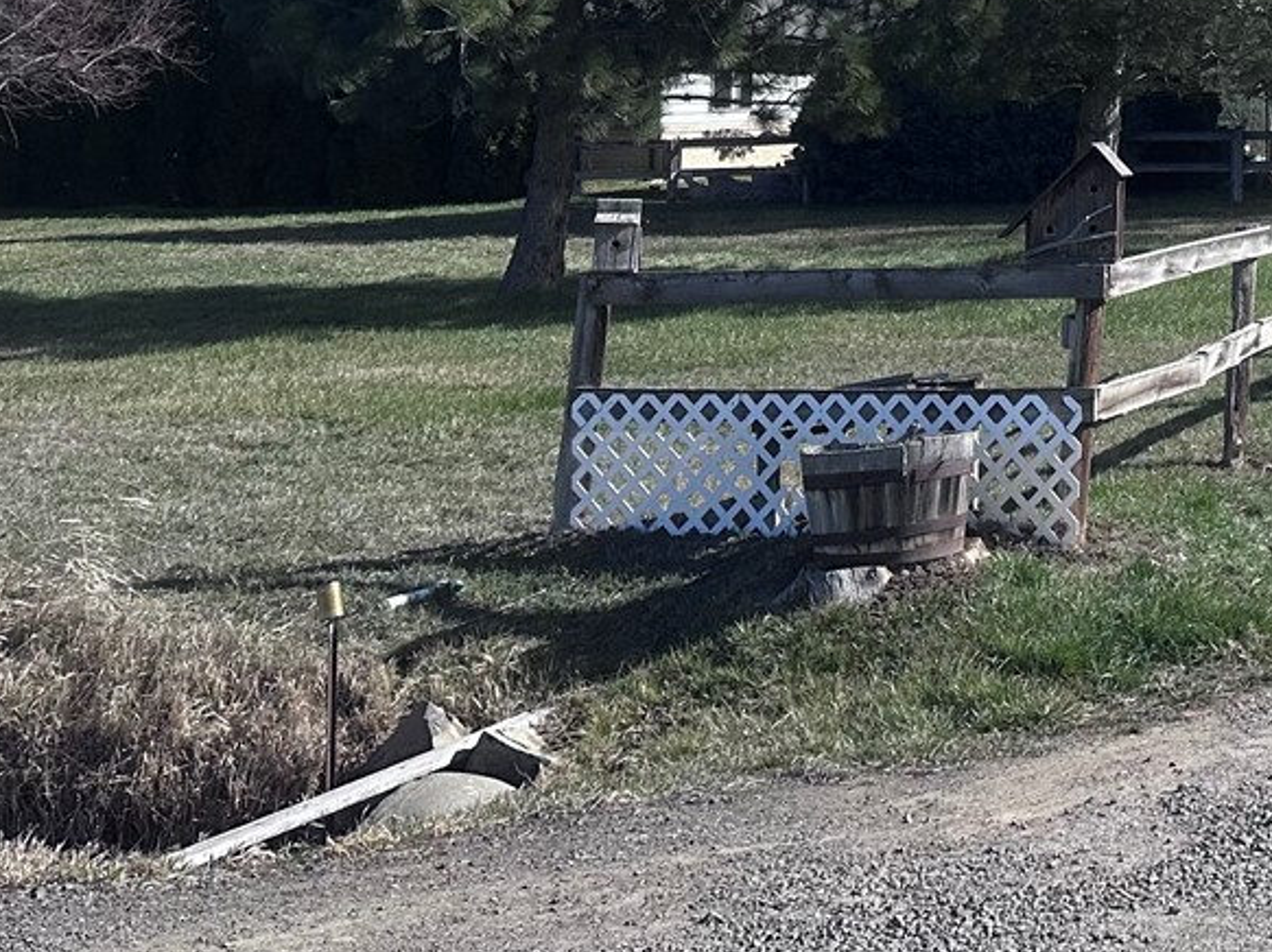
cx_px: 1526
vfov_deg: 20.5
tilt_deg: +7.5
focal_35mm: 66
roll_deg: +0.9
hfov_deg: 26.2
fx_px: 2424
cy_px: -242
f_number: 1.78
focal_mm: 6.86
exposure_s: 1/4184
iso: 80
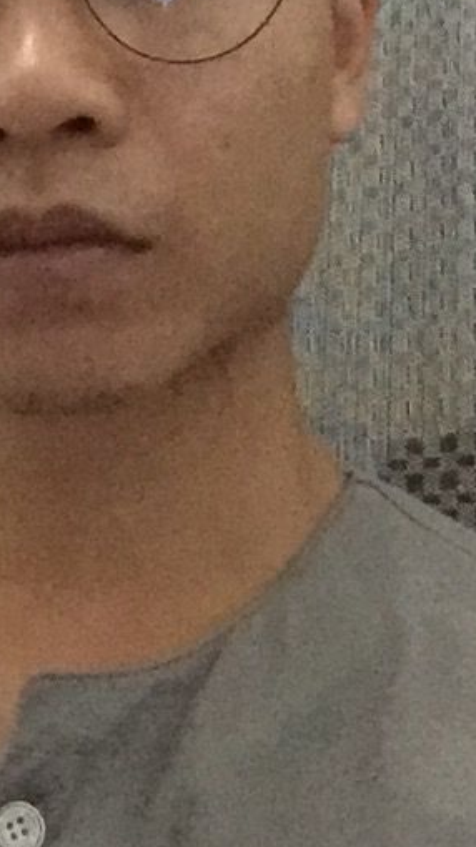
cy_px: 275
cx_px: -17
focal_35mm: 85
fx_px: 1909
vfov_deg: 24.9
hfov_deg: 14.0
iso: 1250
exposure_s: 1/17
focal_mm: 2.65
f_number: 2.2
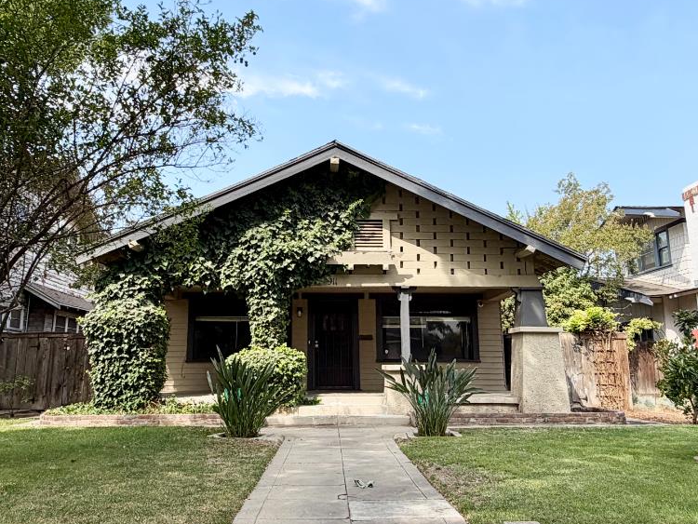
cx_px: 325
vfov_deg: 48.8
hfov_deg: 63.4
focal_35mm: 28
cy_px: 167
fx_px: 565
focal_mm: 2.22
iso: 25
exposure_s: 1/770
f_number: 2.2
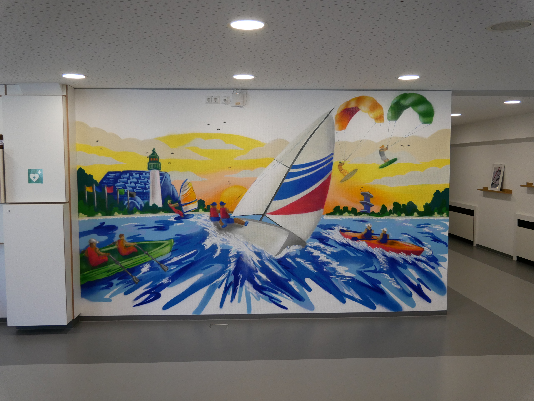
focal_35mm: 34
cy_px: 200
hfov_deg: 53.9
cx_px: 267
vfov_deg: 41.8
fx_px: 525
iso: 1000
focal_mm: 17
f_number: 3.8
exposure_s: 1/60
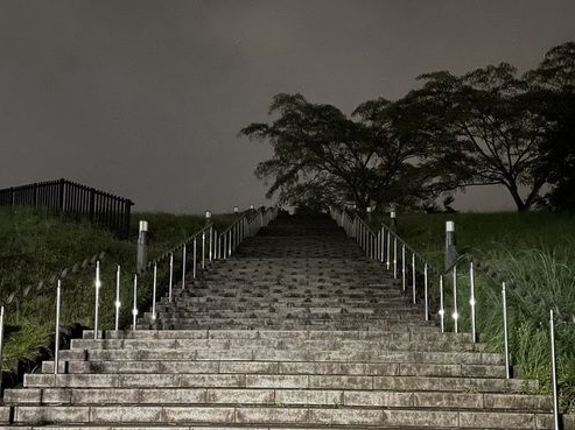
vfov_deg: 33.2
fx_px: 714
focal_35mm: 43
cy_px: 291
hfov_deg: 43.9
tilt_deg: +6.6
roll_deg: -0.4
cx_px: 277
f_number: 1.6
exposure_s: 1/4
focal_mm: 4.2
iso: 1000
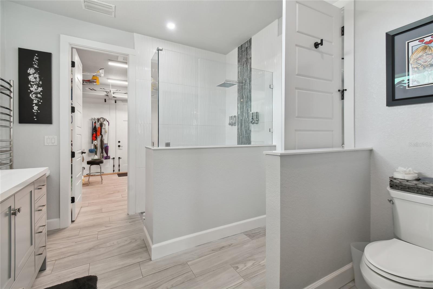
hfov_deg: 100.4
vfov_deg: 77.3
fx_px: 180
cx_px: 216
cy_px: 144
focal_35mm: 15
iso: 100
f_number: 7.1
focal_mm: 10
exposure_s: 1/8
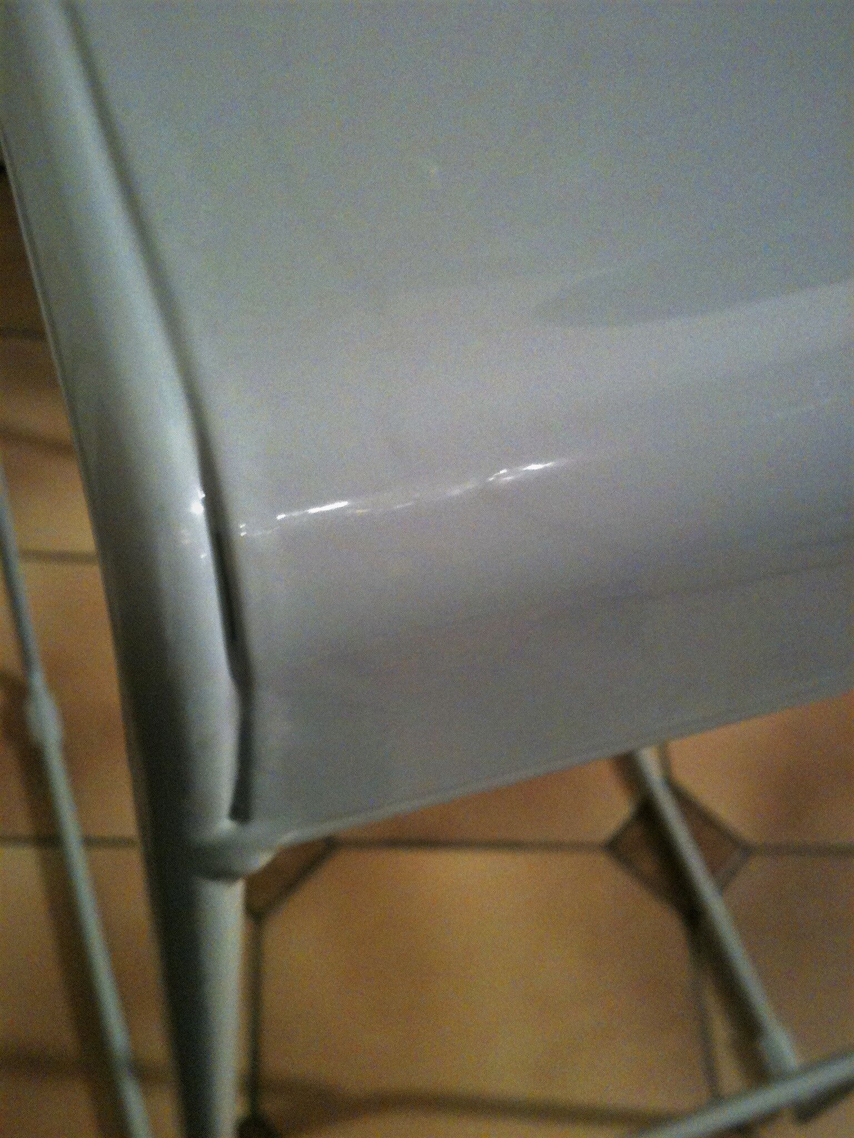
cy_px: 569
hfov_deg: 40.7
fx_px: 1151
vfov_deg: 52.6
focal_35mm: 35
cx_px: 427
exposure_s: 1/17
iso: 160
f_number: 2.8
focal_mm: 3.85
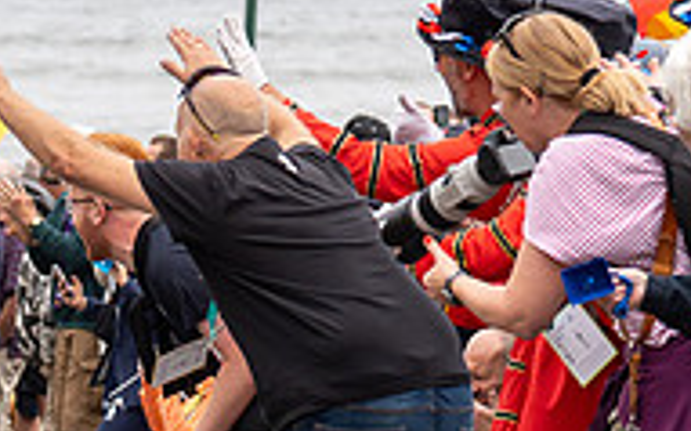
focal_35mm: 322
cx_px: -605
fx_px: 6059
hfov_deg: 6.4
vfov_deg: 4.1
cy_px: 239
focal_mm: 72
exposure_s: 1/1000
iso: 320
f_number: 3.5
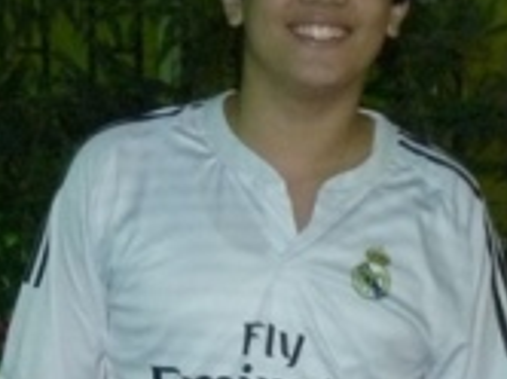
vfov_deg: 8.8
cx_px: 217
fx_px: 2399
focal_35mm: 164
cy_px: 593
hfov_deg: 12.1
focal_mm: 6
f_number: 3
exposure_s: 1/8
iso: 400
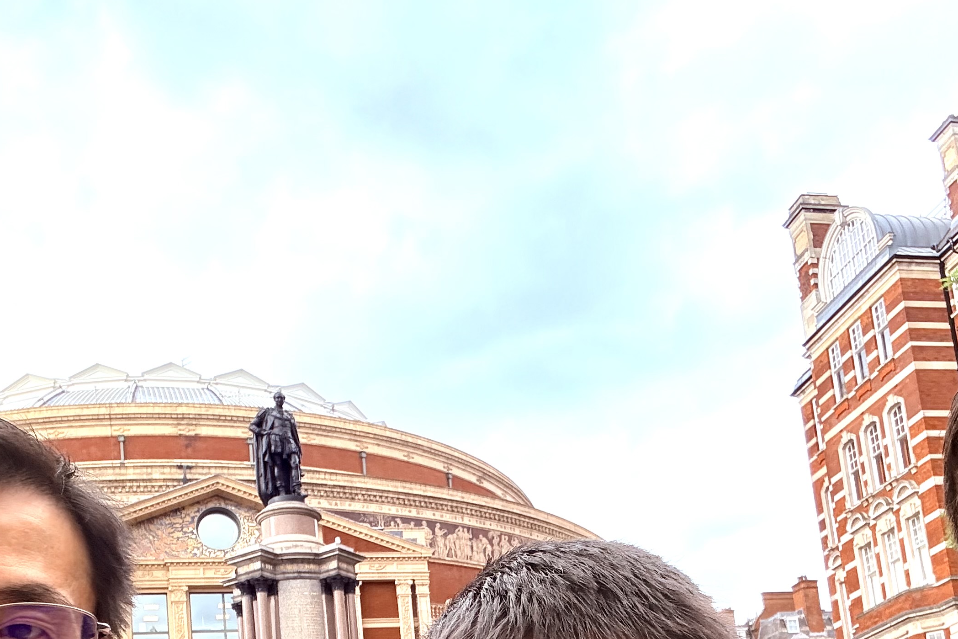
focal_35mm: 46
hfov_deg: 42.7
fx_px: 1224
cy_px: 665
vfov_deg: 27.3
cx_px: 485
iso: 64
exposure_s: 1/243
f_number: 1.9
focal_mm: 2.69
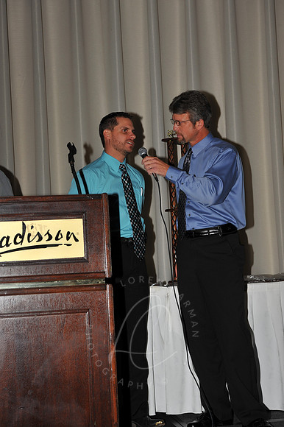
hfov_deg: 19.4
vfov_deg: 28.9
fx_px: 829
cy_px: 214
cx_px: 142
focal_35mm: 70
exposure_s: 1/250
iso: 250
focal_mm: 70
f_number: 8
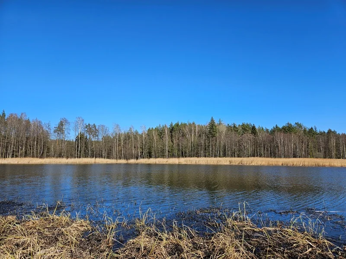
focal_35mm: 23
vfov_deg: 58.9
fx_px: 230
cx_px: 173
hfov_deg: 73.9
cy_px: 130
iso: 25
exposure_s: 1/1799
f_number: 1.8
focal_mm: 5.4
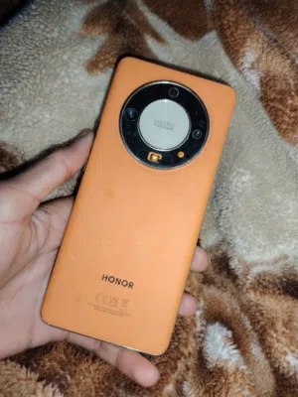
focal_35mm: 24
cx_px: 149
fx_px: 275
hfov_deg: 56.8
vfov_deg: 71.6
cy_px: 198
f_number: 1.75
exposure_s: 1/50
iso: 173
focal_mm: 5.25
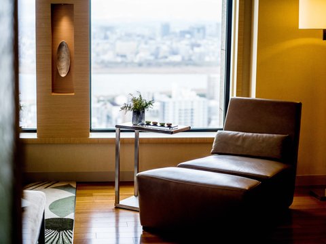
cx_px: 163
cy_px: 122
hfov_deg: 27.4
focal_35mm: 71
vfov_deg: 20.7
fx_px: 669
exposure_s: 1/180
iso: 400
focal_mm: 90
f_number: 3.2
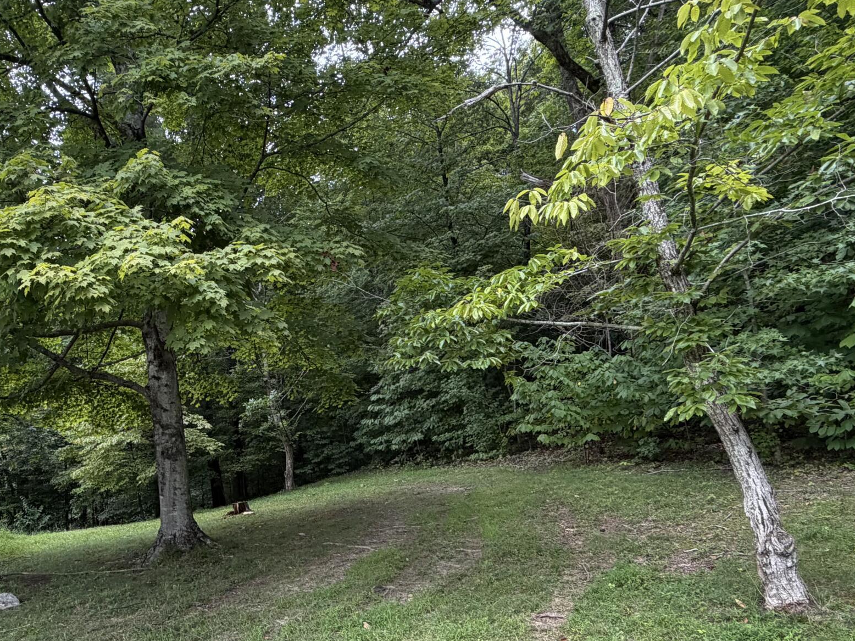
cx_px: 288
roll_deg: +2.1
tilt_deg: +5.7
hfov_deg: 63.7
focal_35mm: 27
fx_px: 667
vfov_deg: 50.3
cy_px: 437
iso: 160
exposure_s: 1/121
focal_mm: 2.22
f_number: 2.2
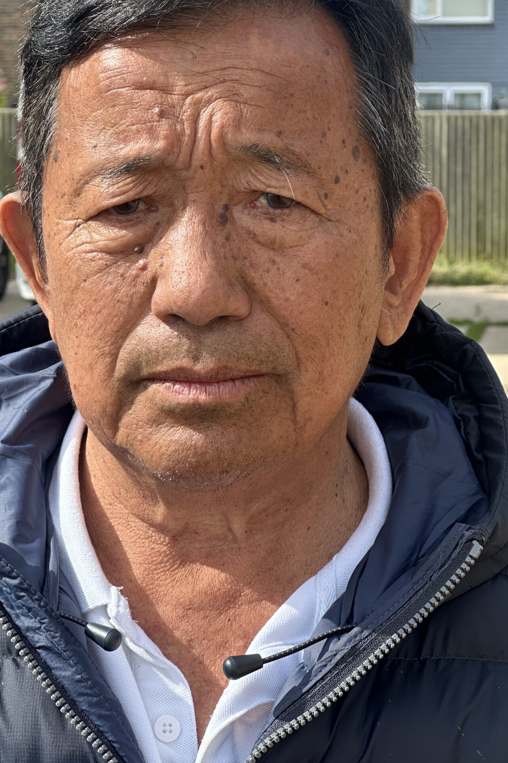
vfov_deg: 19.1
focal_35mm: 107
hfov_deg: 12.8
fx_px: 2265
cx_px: 209
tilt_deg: -4.5
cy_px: 309
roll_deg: -0.2
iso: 32
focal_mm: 9
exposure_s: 1/314
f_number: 2.8
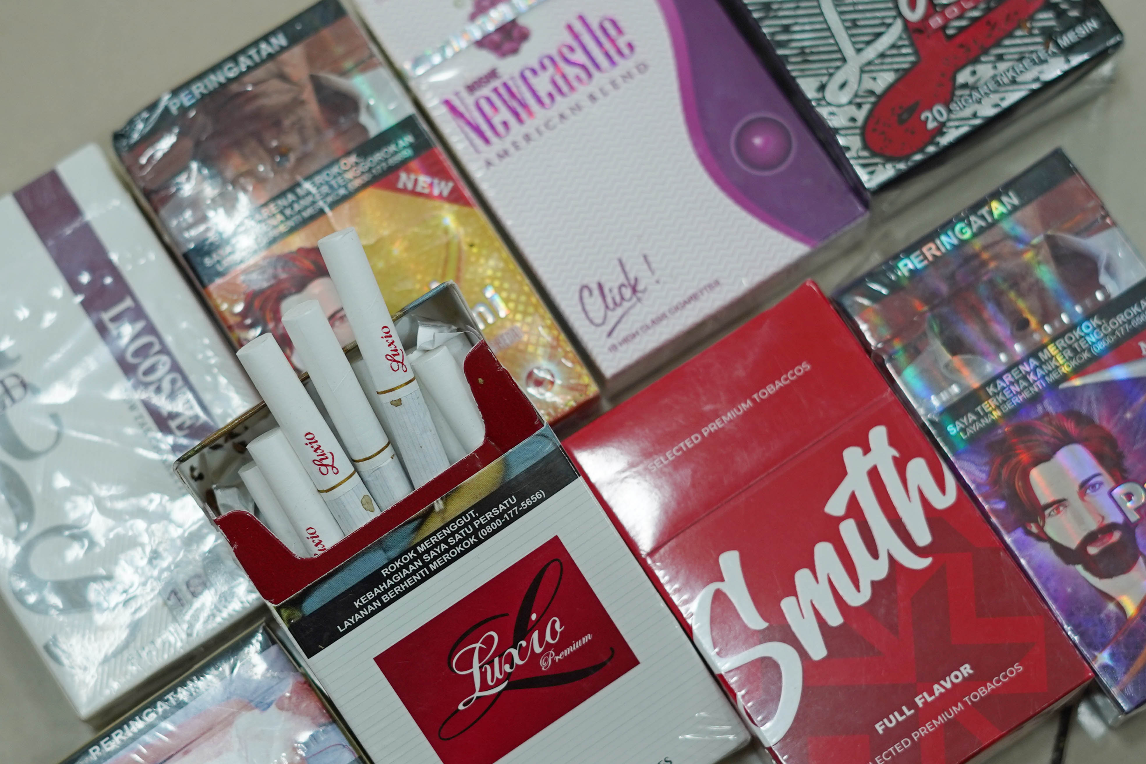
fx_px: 2387
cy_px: 382
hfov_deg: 27.0
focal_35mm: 75
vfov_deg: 18.2
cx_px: 573
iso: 400
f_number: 2.8
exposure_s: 1/60
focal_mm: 50
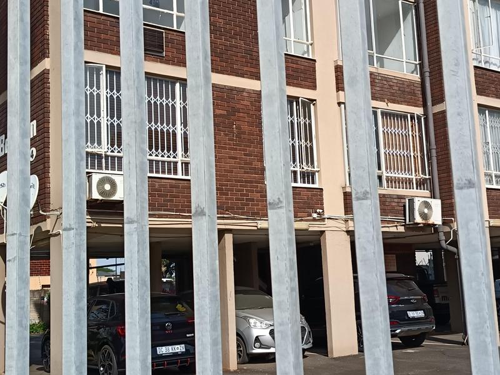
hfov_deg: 39.7
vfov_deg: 30.3
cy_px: 188
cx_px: 250
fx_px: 693
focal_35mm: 48
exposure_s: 1/549
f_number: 1.75
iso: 100
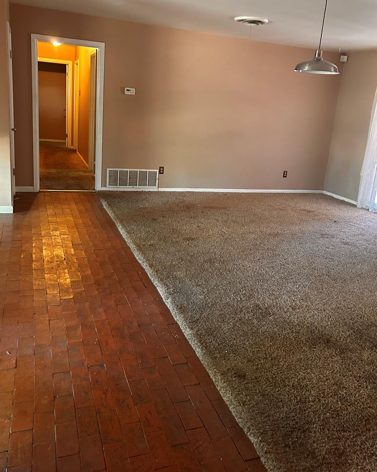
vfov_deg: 57.1
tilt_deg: -13.8
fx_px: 432
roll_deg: -5.2
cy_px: 213
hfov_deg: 47.1
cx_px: 195
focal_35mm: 31
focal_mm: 5.7
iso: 500
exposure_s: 1/40
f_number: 1.5
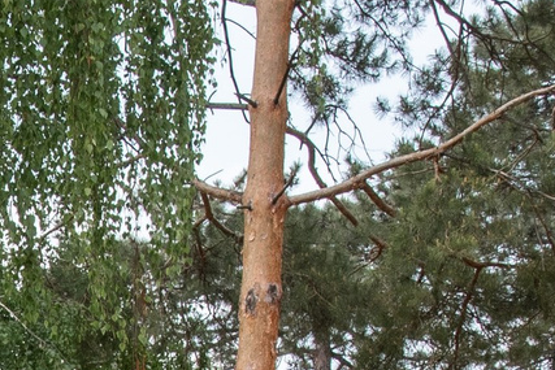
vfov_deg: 5.0
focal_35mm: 264
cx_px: -613
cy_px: 924
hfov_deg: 7.4
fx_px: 4071
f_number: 13
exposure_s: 1/160
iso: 320
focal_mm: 44
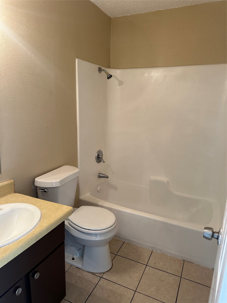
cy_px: 152
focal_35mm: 24
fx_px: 210
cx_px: 114
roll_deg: -3.2
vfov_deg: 71.6
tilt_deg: -13.6
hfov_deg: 56.8
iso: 200
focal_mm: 6.86
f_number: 1.78
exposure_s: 1/60
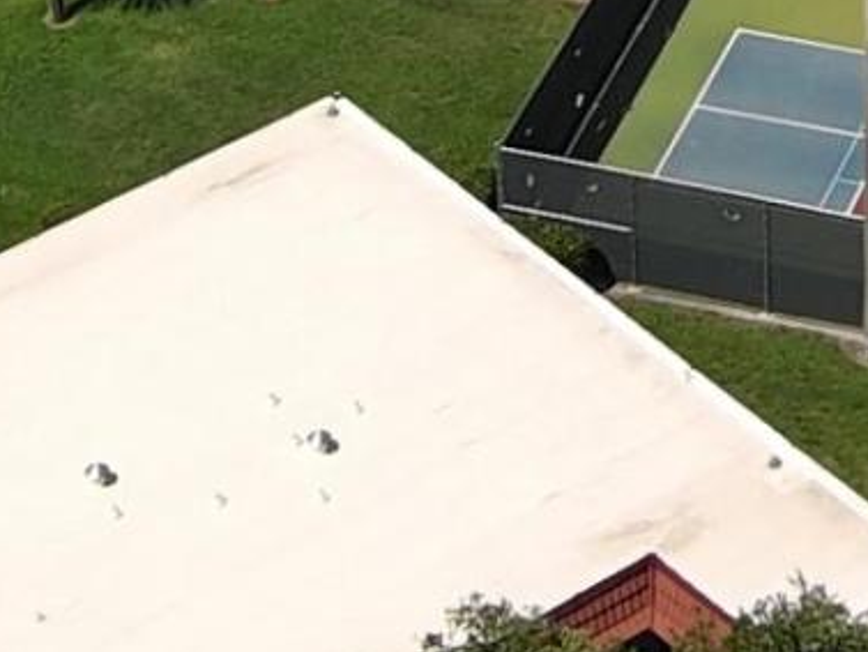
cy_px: -1180
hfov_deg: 9.1
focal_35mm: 214
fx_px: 5368
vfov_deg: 6.4
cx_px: 1004
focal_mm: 10.6
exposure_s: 1/1140
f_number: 2.8
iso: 100
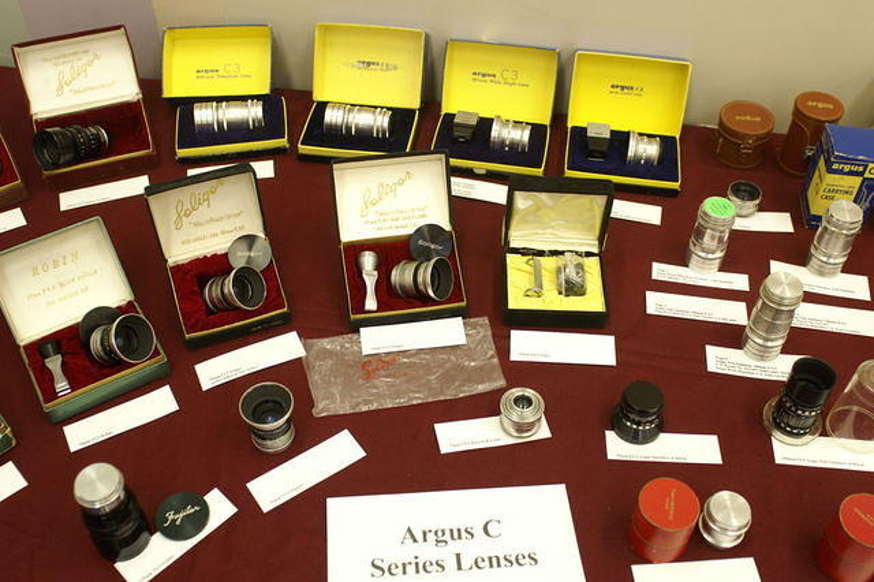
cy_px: 291
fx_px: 874
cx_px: 437
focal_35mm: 36
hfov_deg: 53.2
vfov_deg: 36.8
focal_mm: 24
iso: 400
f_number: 3.5
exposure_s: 1/50
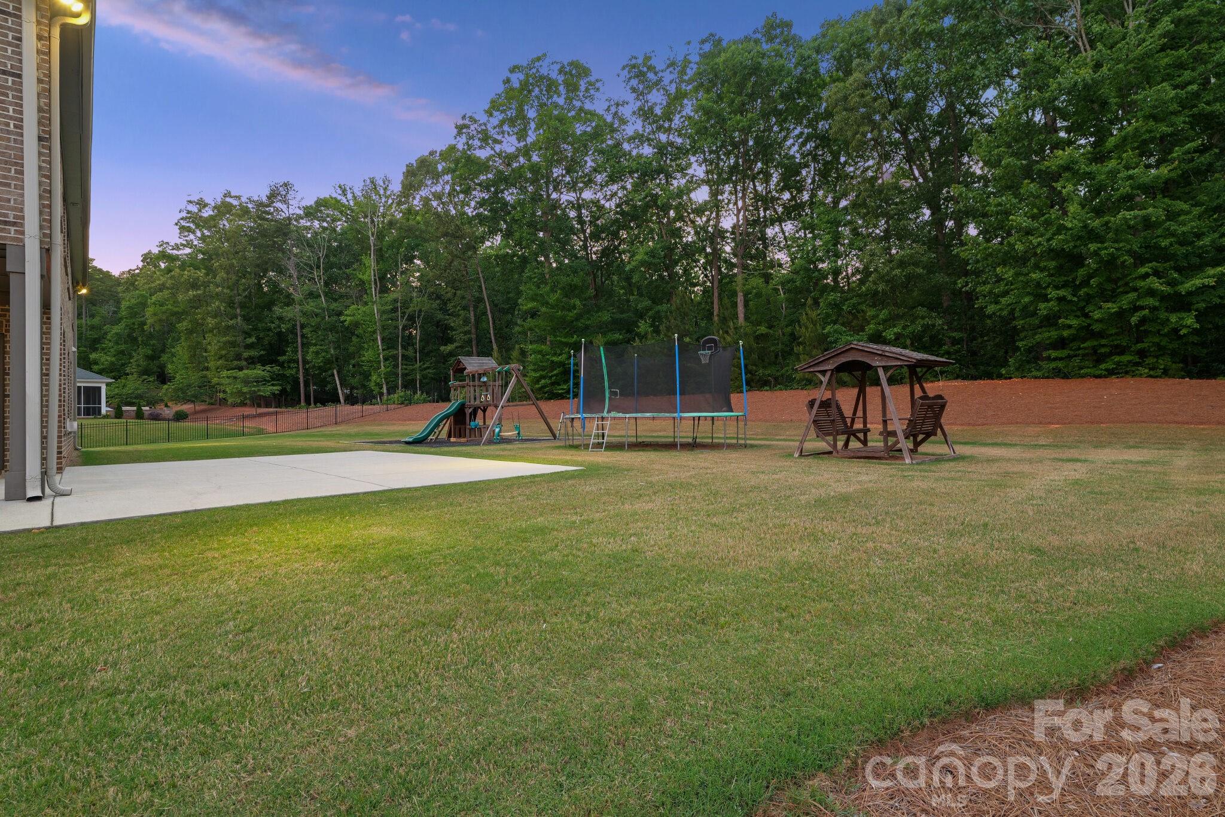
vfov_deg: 73.7
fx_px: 544
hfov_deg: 96.7
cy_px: 408
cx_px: 612
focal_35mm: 16
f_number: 8
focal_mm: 16
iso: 800
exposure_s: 1/1.67
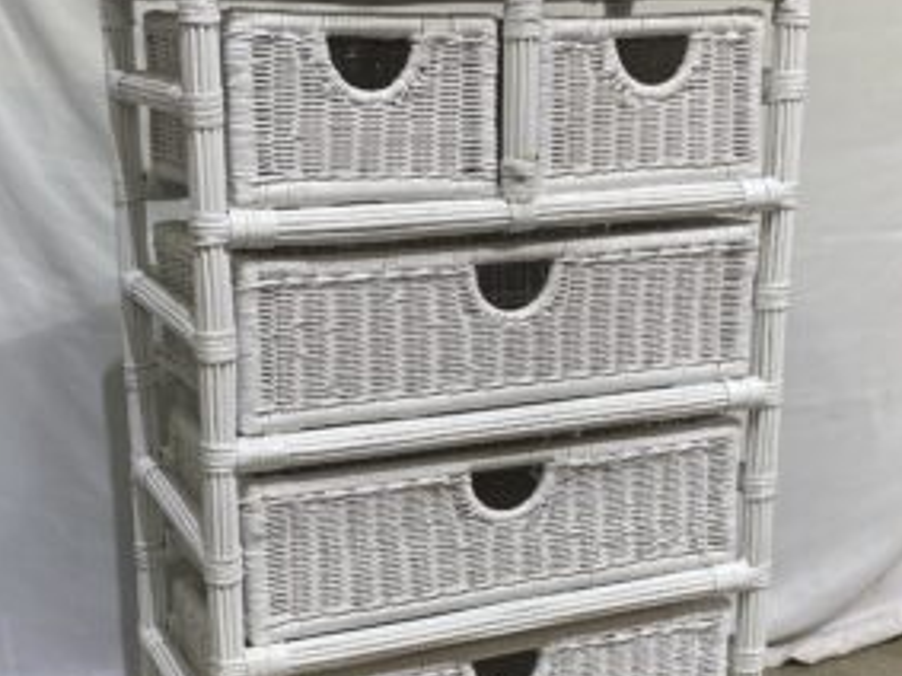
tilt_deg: -16.3
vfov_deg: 31.2
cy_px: 451
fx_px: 1198
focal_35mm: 46
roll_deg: +0.8
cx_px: 433
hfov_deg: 41.2
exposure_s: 1/120
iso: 64
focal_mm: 4.25
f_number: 1.8
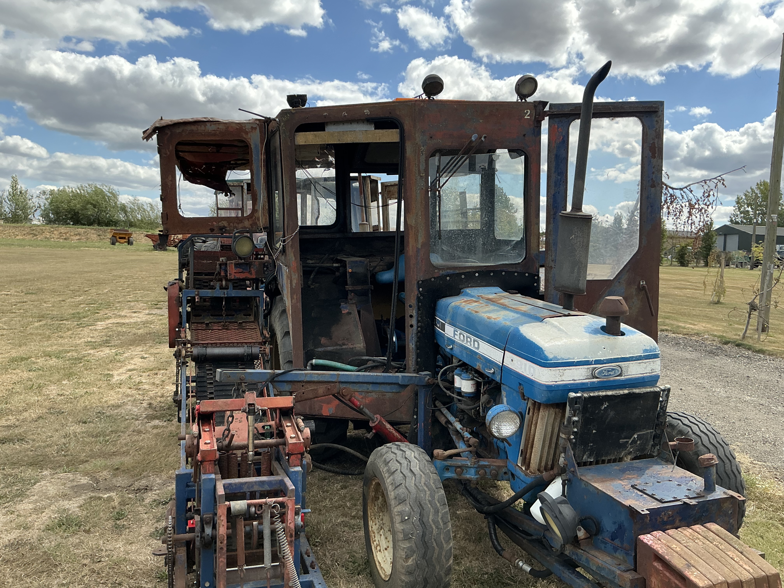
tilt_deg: -2.0
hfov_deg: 63.4
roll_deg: -1.9
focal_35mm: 28
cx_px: 392
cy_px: 294
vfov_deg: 49.7
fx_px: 634
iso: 25
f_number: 1.8
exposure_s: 1/1098
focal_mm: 3
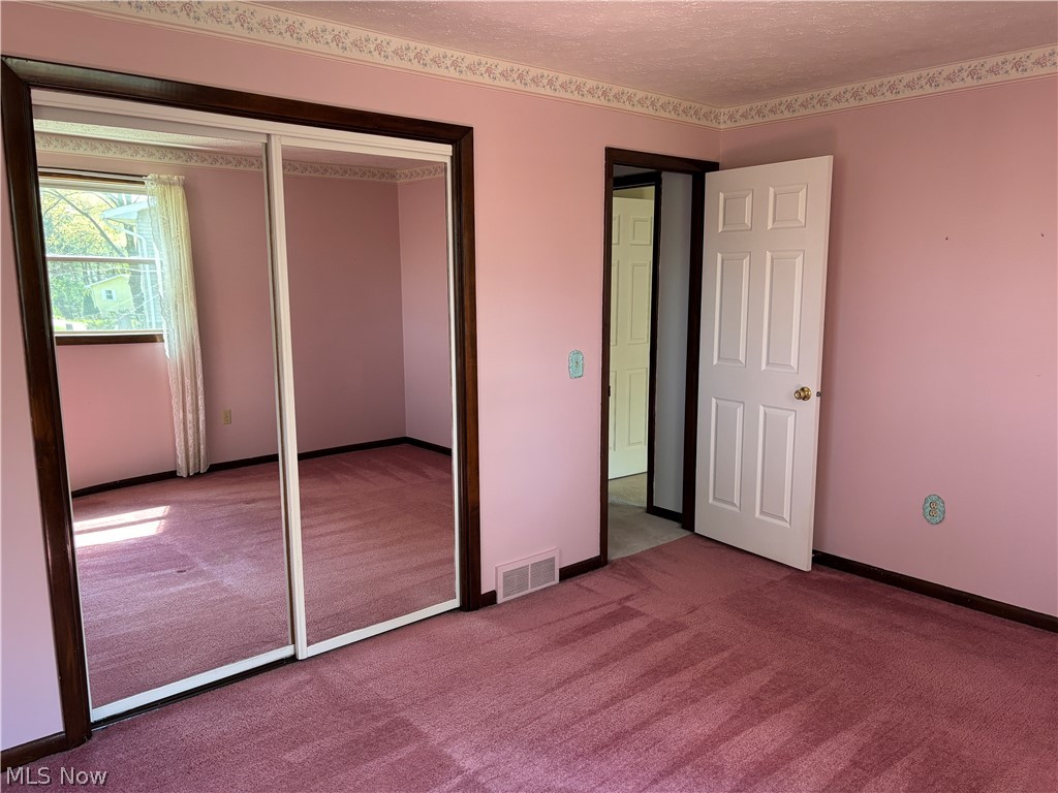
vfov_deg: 53.1
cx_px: 529
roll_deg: +0.4
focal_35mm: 26
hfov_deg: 67.3
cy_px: 396
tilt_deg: -9.1
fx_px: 795
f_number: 1.6
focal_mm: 5.96
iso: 125
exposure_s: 1/86
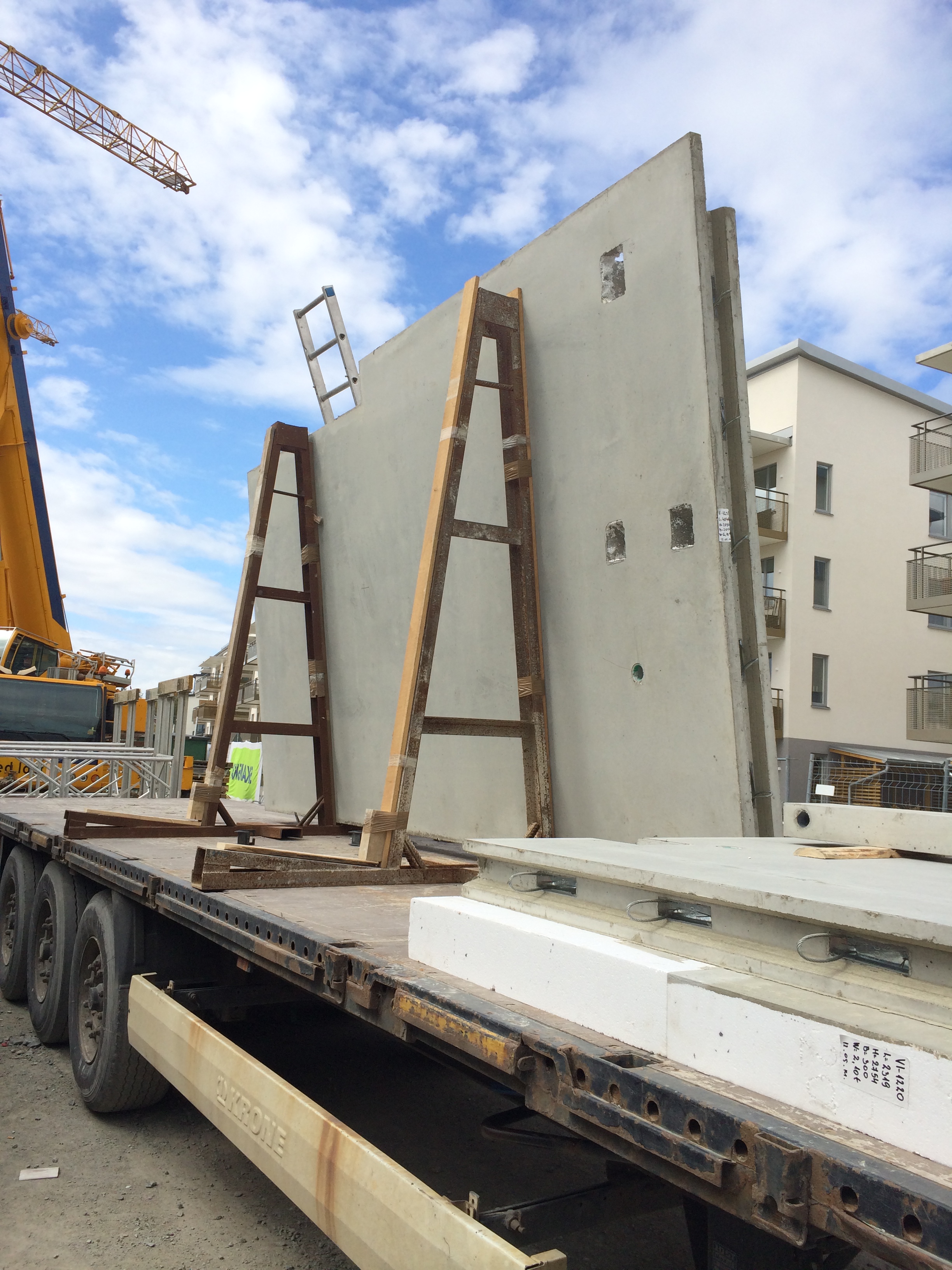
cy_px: 635
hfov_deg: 46.8
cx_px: 476
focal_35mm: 30
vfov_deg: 60.0
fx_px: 1100
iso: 32
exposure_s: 1/1520
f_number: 2.2
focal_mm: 4.12
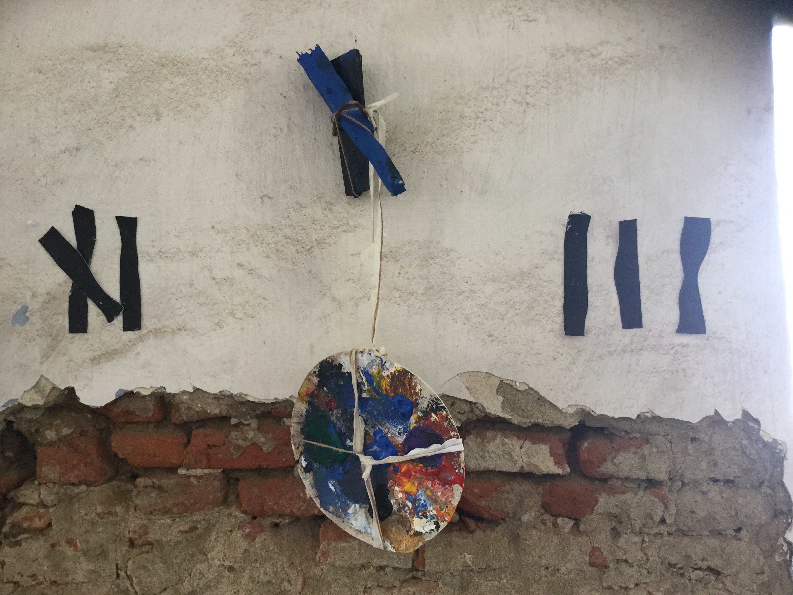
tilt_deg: +2.3
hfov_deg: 58.4
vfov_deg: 45.4
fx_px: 710
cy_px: 298
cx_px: 396
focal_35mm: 31
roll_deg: -0.5
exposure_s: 1/33
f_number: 2.4
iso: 160
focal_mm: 3.3
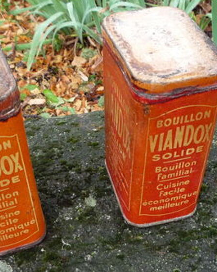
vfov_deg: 35.3
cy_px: 161
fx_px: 426
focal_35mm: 53
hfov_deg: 28.6
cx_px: 102
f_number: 3.3
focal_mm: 5.2
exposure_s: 1/30
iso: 400
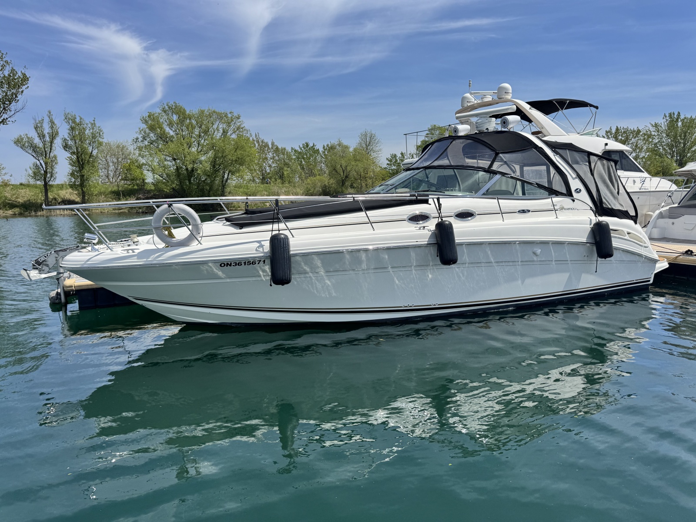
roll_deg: +0.8
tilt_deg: -8.2
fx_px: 483
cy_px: 261
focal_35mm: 24
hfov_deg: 71.6
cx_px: 348
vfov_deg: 56.8
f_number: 1.78
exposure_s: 1/6410
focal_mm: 6.76
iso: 80
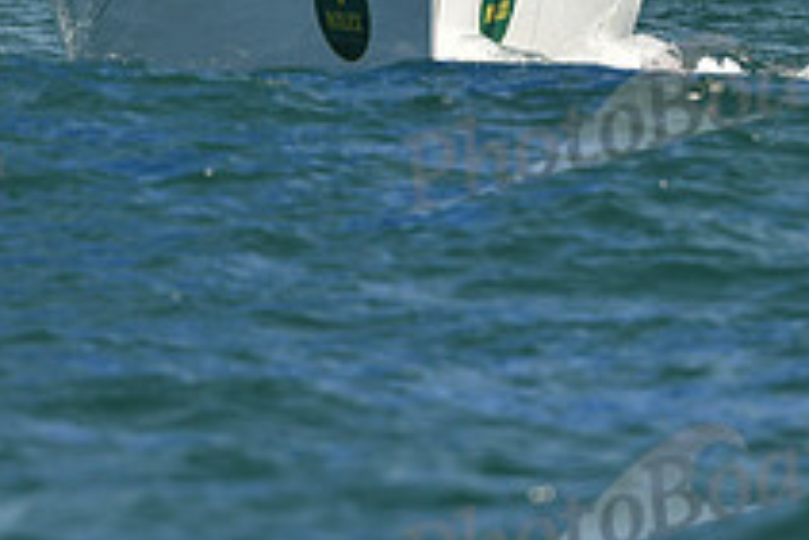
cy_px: -33
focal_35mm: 1100
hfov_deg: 1.9
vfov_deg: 1.3
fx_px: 24736
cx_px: 207
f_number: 6.3
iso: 250
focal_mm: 400
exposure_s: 1/1600
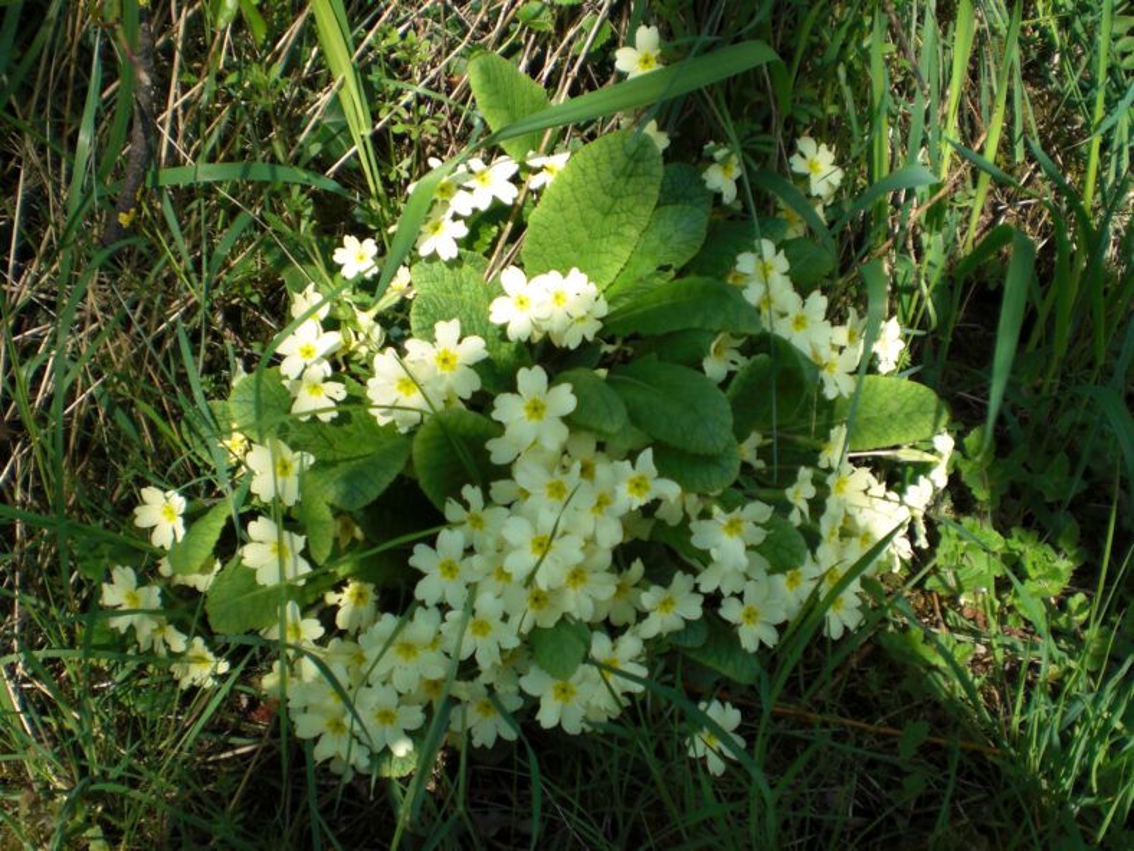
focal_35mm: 38
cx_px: 567
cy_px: 426
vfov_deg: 37.7
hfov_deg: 49.0
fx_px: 1245
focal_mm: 6.3
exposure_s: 1/320
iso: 50
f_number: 3.1
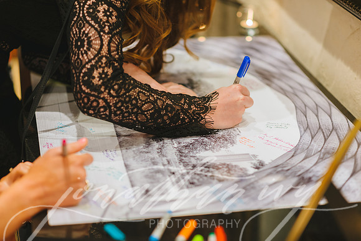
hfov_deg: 23.9
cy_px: 120
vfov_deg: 16.1
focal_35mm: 85
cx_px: 180
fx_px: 853
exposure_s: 1/80
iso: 800
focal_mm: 85
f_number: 2.2
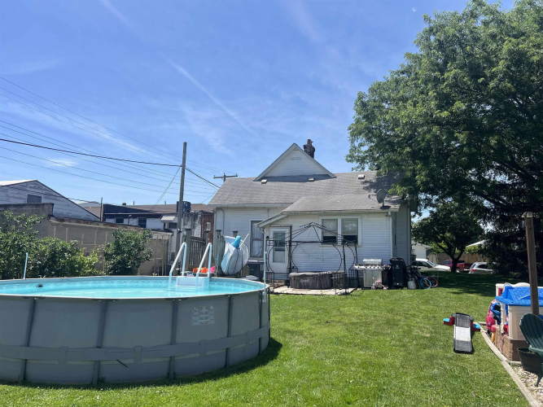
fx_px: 408
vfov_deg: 53.0
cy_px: 204
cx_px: 272
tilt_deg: +7.2
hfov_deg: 67.3
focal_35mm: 26
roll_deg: -1.0
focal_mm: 5.7
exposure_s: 1/4115
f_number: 1.5
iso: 50
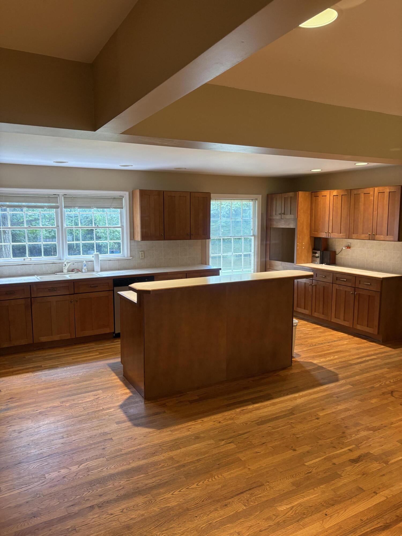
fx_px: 403
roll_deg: -0.2
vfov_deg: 67.3
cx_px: 201
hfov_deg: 53.1
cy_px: 268
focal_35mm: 26
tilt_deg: -7.0
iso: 200
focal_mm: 5.96
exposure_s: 1/60
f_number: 1.6
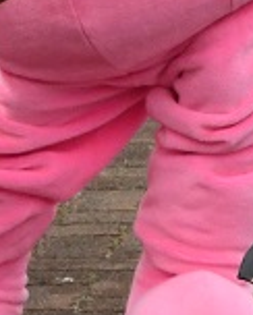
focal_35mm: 2282
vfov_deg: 0.8
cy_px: -182
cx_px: -44
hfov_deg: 0.7
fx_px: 21316
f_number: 14
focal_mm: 185
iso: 1000
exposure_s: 1/800
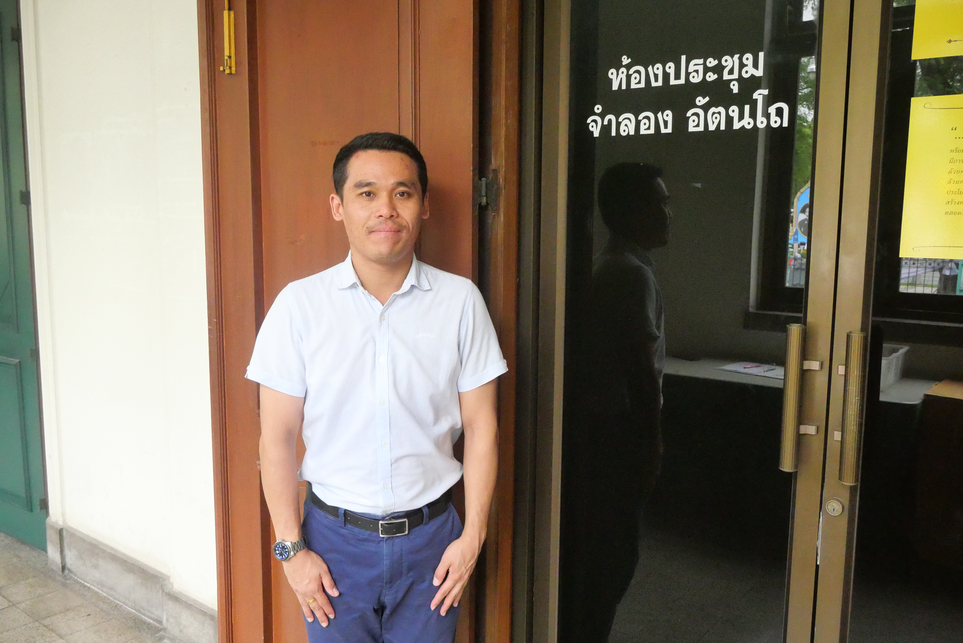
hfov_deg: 60.3
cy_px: 322
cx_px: 482
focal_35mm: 31
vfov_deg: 42.4
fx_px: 830
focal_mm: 15
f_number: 5.6
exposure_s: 1/500
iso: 6400
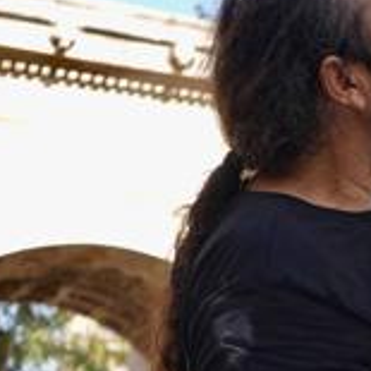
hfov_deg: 14.0
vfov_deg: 15.1
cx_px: 601
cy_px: 101
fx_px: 1394
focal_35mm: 115
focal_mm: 28
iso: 80
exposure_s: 1/320
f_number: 3.5
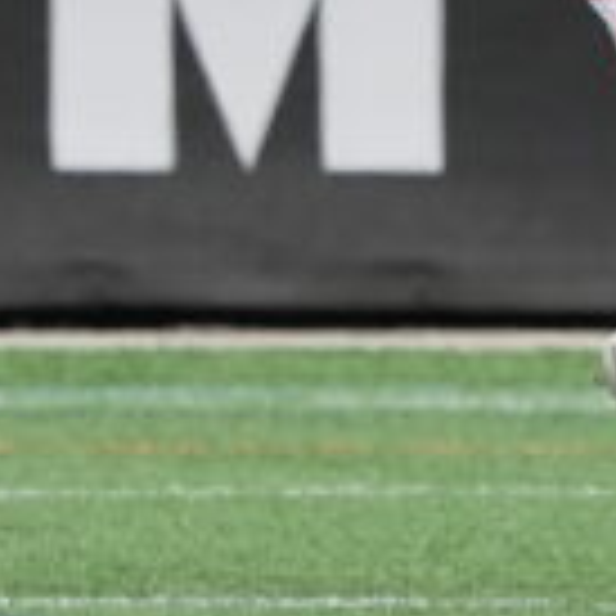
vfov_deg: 0.7
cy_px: -348
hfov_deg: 0.7
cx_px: 805
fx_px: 52910
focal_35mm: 2628
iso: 1000
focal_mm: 415
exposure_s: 1/1600
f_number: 8
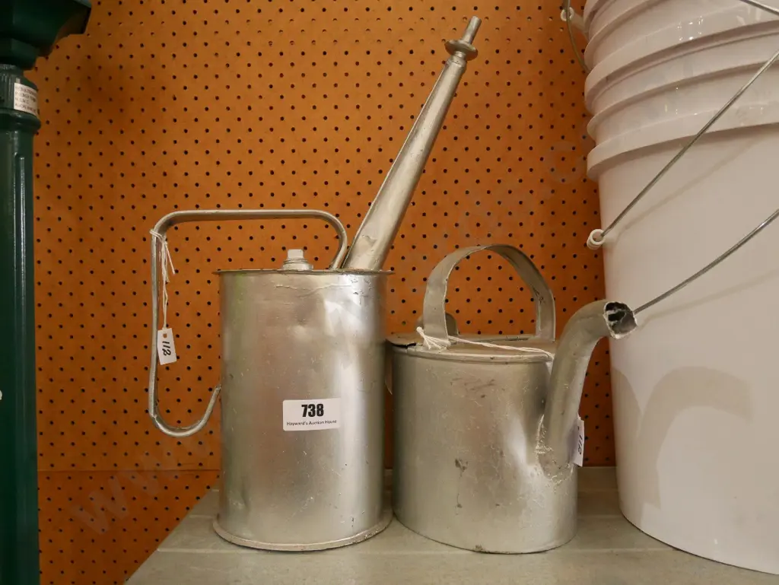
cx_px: 390
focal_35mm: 28
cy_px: 292
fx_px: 630
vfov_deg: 49.8
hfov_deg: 63.4
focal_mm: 14
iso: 3200
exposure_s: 1/200
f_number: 3.7
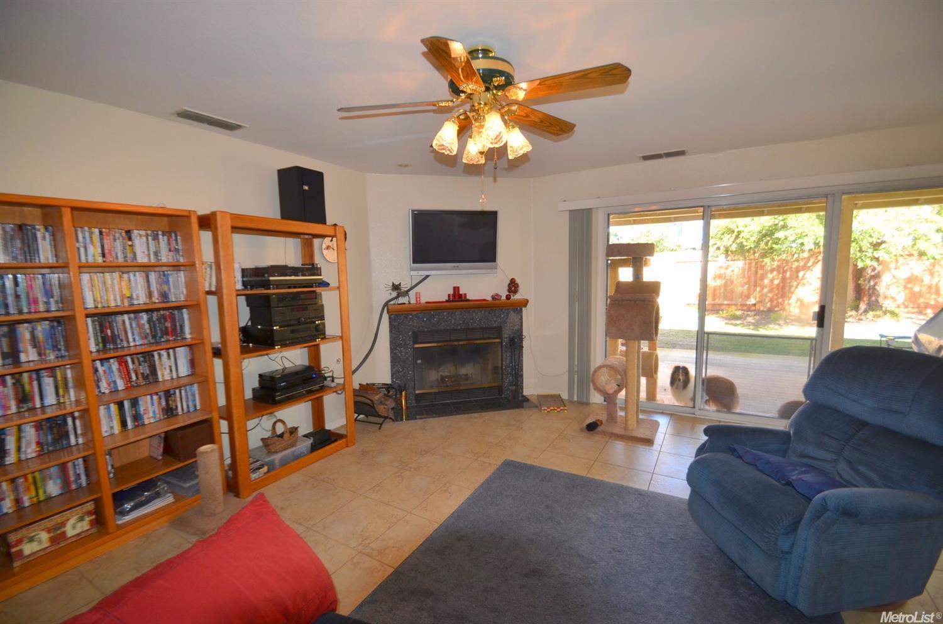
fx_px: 392
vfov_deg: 77.0
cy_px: 312
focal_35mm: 15
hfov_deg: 100.5
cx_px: 472
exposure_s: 1/60
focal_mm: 10
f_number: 3.5
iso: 200
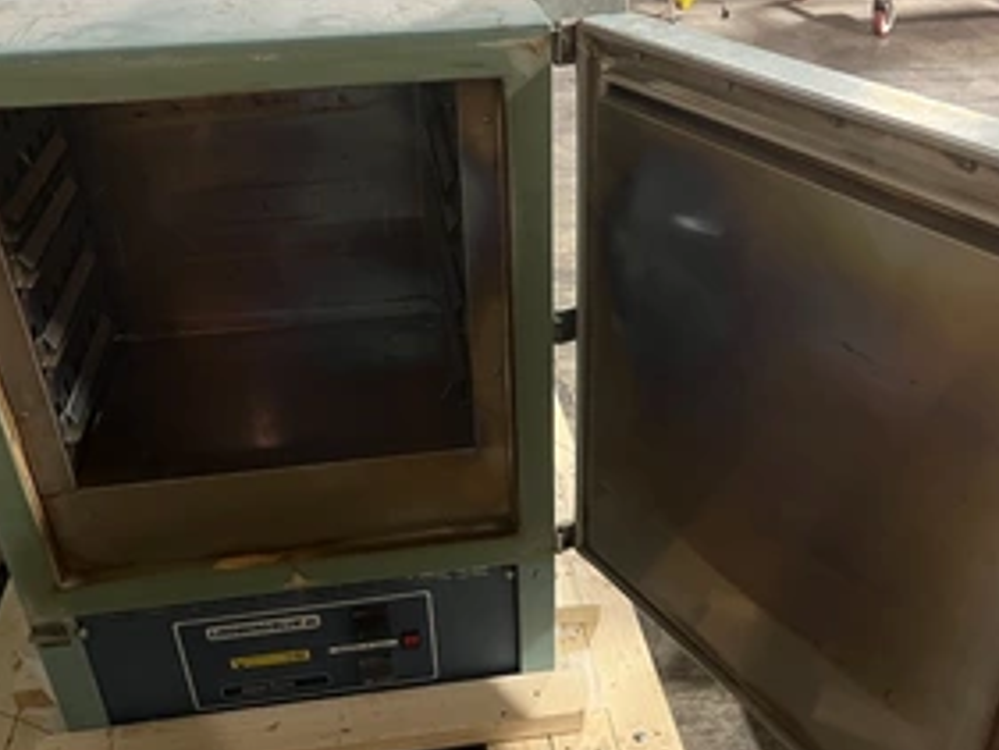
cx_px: 526
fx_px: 1068
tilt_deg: -33.2
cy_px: 430
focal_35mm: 37
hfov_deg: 50.1
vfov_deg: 38.6
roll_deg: +1.2
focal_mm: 5.1
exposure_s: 1/30
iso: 640
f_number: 1.6
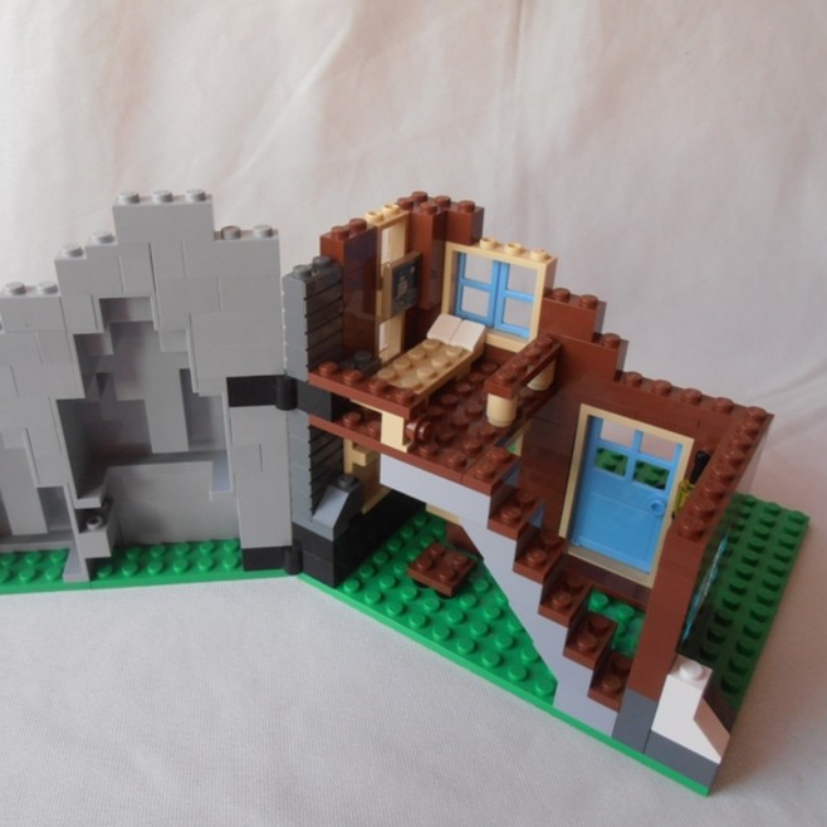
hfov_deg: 55.3
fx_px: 784
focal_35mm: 29
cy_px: 404
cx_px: 336
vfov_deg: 55.6
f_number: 3
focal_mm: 4.2
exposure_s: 1/25
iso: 125
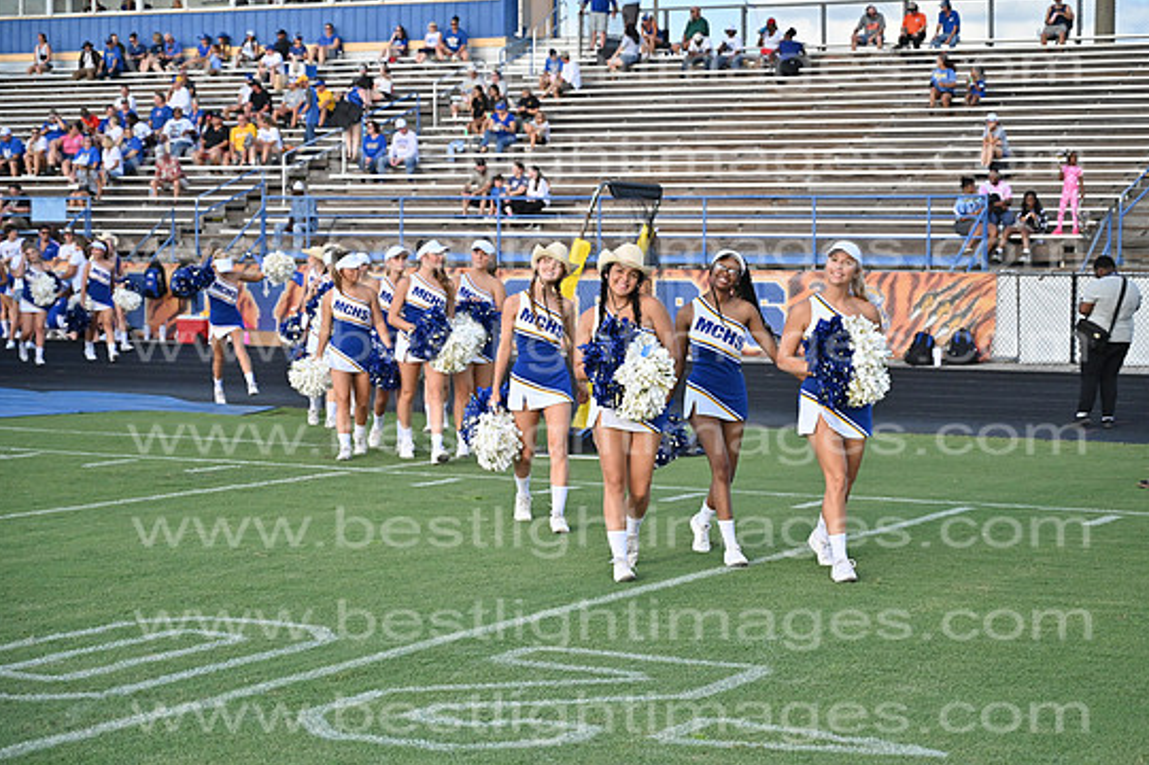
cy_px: 393
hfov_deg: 27.0
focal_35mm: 75
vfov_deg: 18.2
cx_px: 612
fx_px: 2392
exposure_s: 1/8000
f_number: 4
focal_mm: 70
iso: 1400
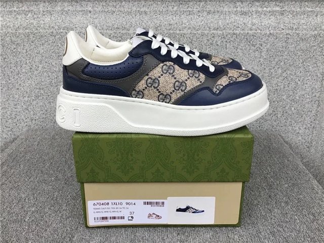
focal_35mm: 31
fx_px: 290
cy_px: 122
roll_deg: +0.2
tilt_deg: -20.2
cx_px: 162
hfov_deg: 58.4
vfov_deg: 45.4
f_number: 2.4
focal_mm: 3.3
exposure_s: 1/181
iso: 25
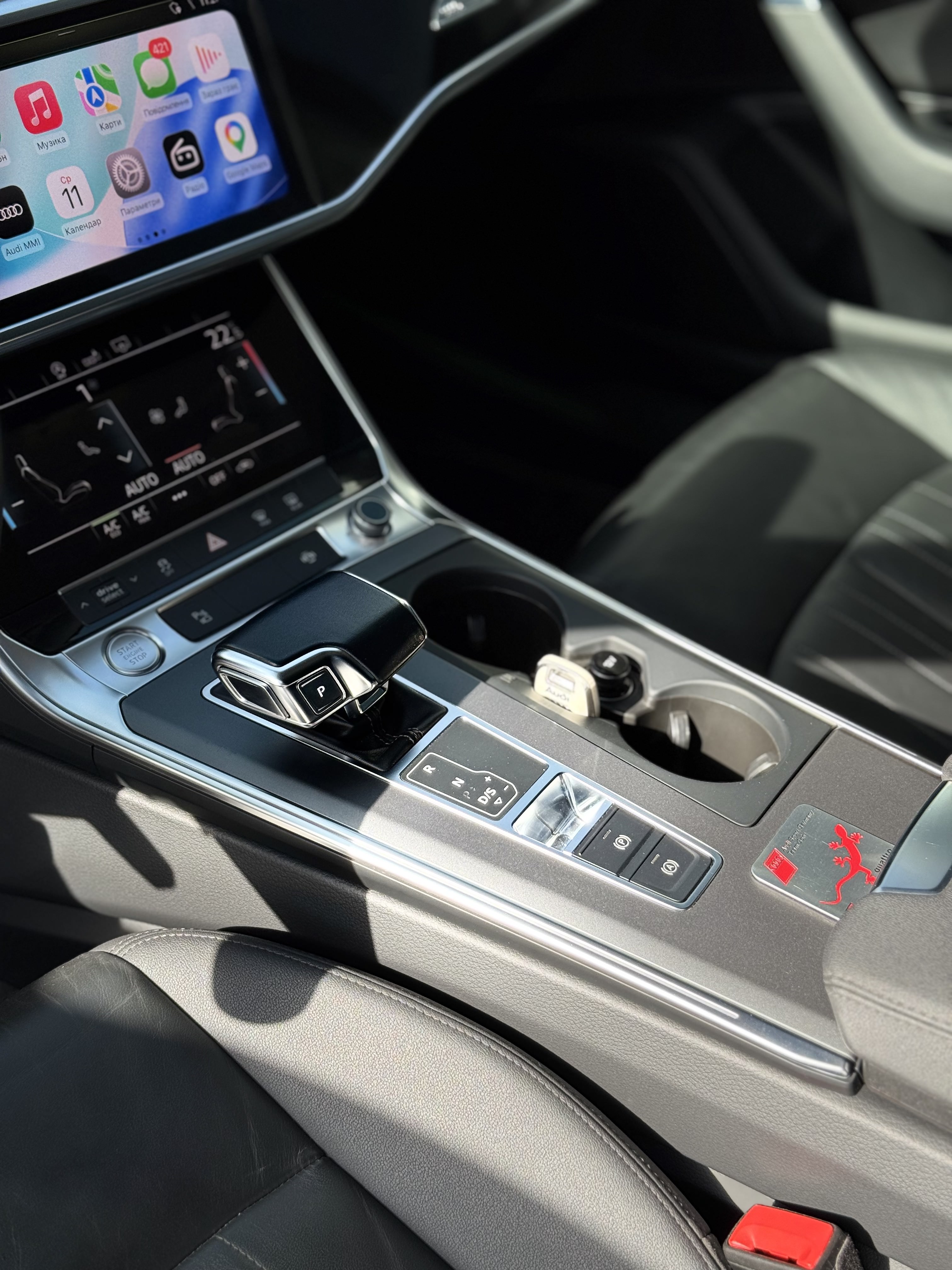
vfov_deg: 39.7
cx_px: 476
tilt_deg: -36.8
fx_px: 1760
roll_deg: -2.4
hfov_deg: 30.3
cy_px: 635
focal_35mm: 48
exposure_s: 1/939
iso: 64
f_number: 1.78
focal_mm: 6.76
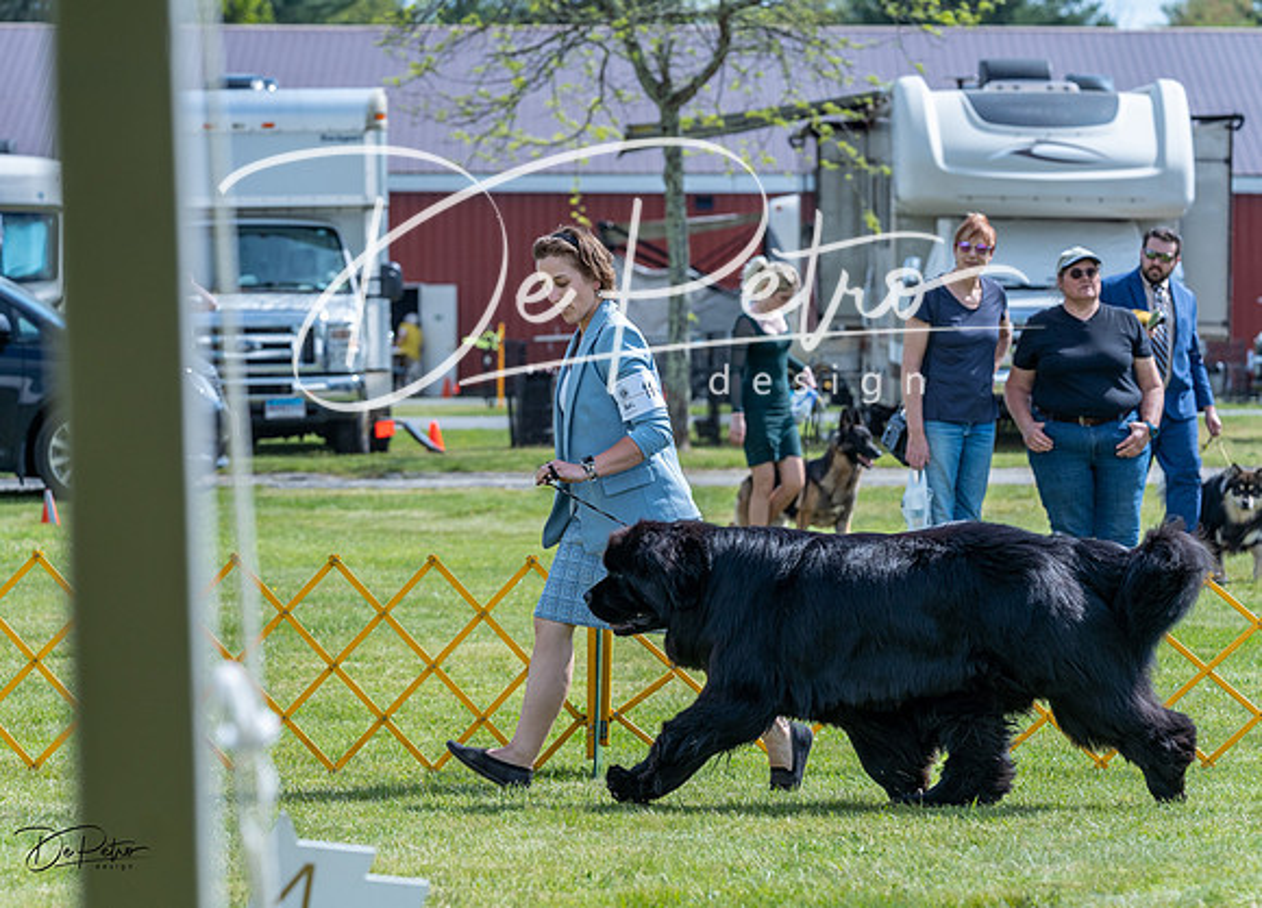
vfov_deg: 9.0
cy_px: 408
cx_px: 629
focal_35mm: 160
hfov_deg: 12.5
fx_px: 5755
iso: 400
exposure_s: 1/1600
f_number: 5
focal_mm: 129
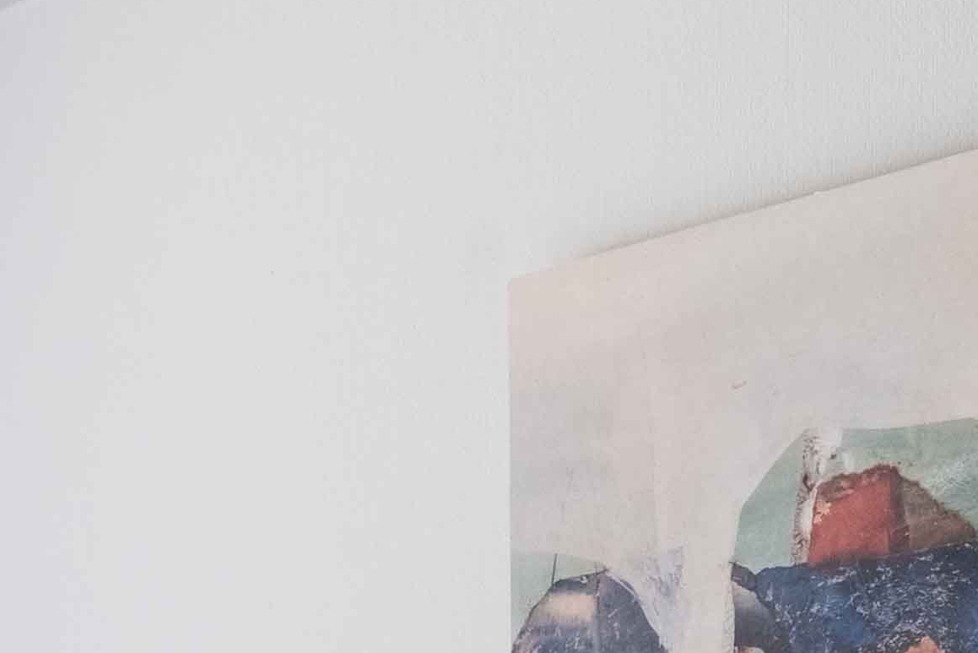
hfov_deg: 13.3
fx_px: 3858
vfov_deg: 9.1
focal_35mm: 142
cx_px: -660
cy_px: 1304
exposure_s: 1/10
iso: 64
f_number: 14
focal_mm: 20
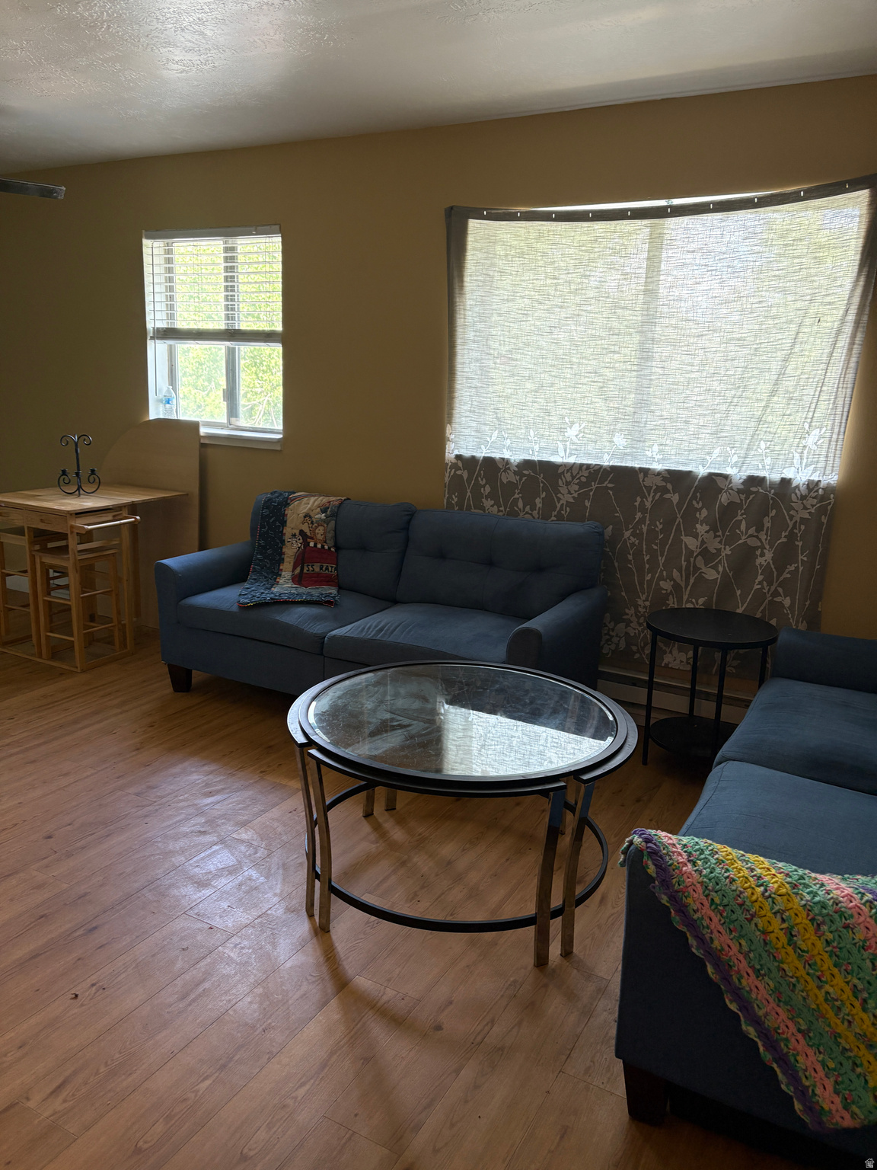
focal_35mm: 26
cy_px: 585
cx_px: 438
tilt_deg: -12.9
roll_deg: -2.3
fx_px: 878
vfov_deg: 67.3
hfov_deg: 53.1
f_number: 1.6
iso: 125
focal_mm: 5.96
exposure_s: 1/62
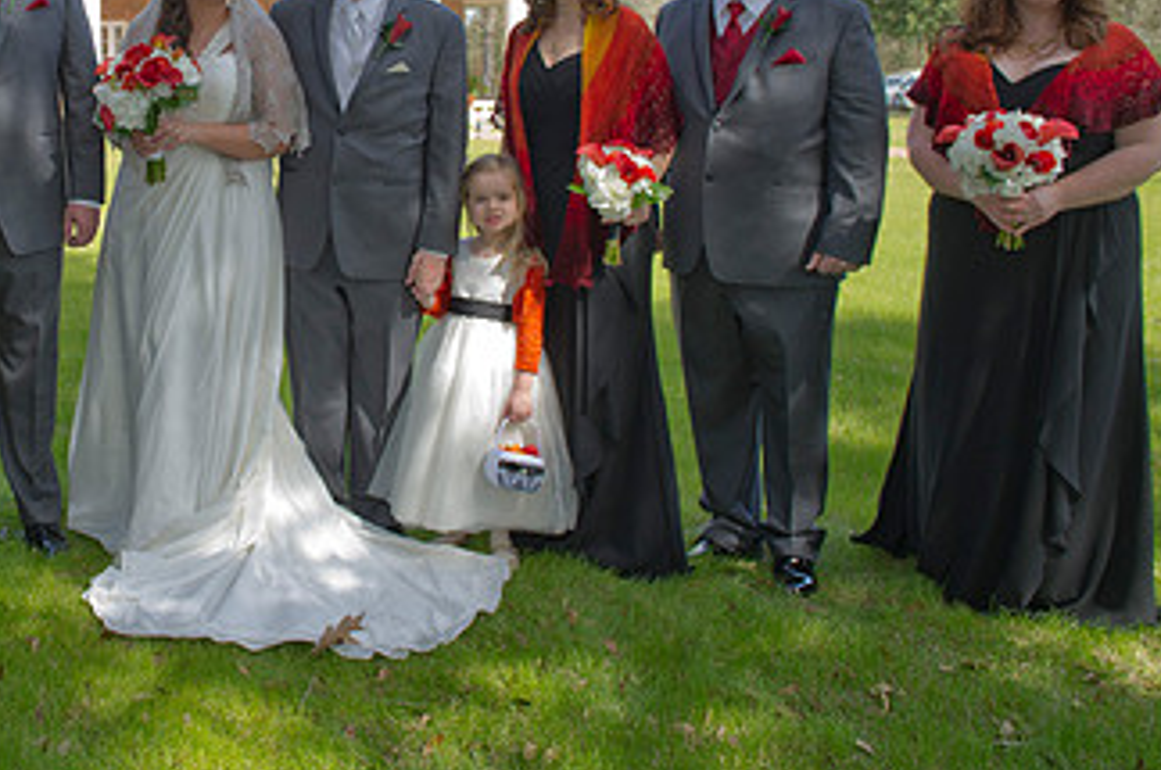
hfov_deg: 43.4
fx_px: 1385
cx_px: 233
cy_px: 161
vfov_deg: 30.4
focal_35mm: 43
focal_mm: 24
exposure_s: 1/160
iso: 200
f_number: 5.6
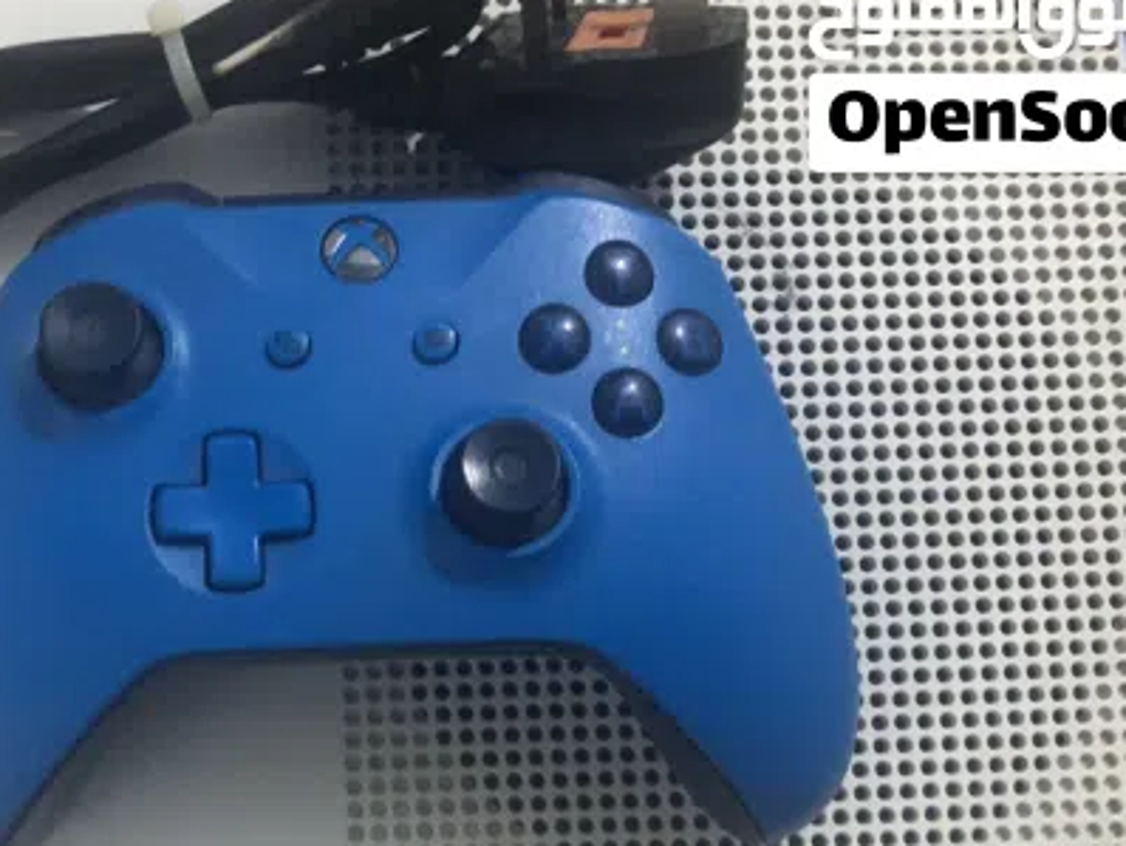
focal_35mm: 45
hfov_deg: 41.5
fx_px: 1465
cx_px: 382
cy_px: 580
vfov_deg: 31.9
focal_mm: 3.99
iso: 100
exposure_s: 1/6
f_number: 1.8
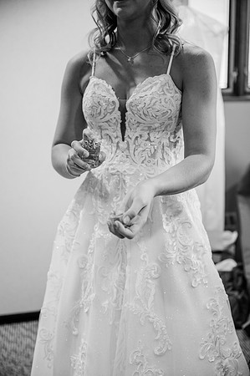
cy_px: 188
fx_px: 522
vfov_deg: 39.6
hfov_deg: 26.9
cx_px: 125
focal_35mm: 50
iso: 500
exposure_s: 1/125
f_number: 2.8
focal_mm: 50
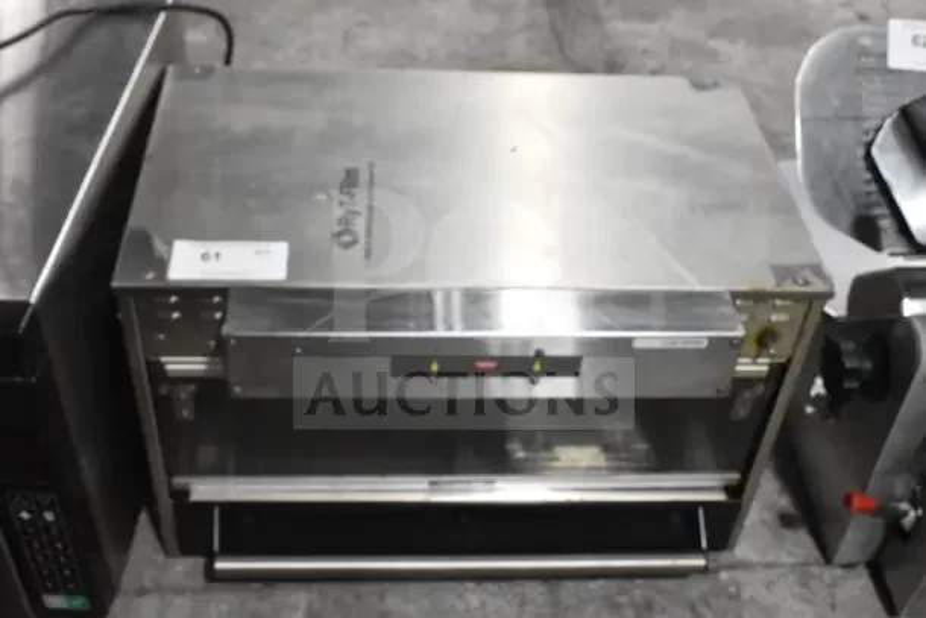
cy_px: 309
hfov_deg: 45.0
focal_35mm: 44
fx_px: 1119
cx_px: 463
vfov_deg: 30.9
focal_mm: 29
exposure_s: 1/250
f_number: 10
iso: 6400
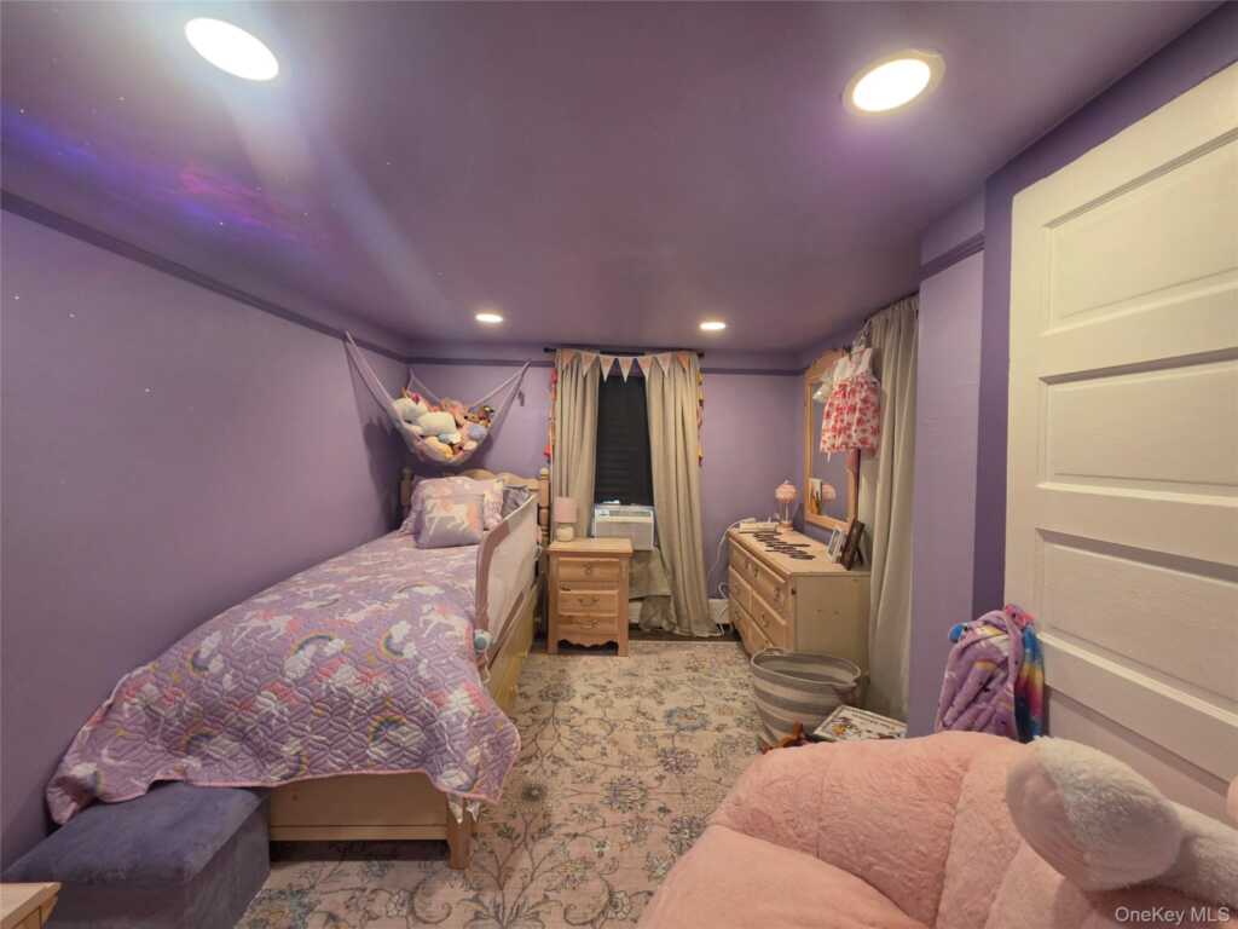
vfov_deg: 89.9
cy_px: 464
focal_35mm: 13
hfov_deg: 106.2
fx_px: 465
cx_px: 619
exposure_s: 1/120
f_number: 1.9
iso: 250
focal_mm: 2.2
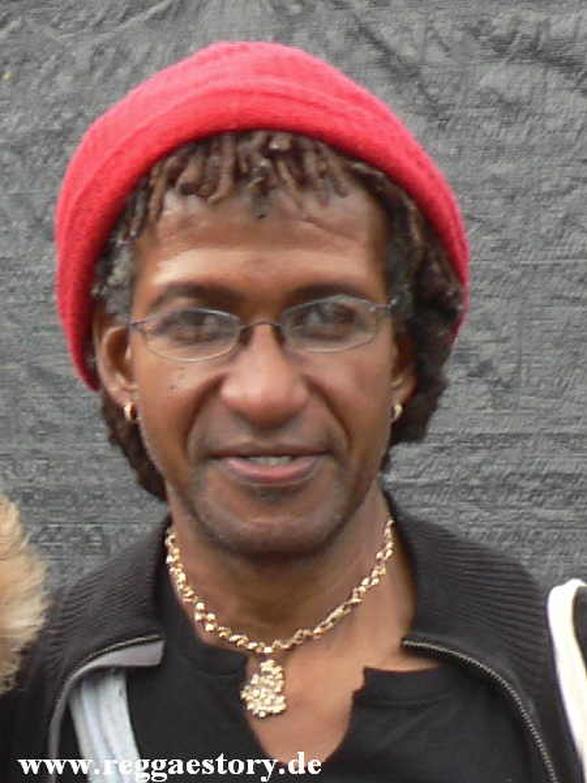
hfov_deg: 40.7
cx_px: 294
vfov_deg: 52.6
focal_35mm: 35
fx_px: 791
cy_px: 392
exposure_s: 1/60
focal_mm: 6
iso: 64
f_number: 2.8
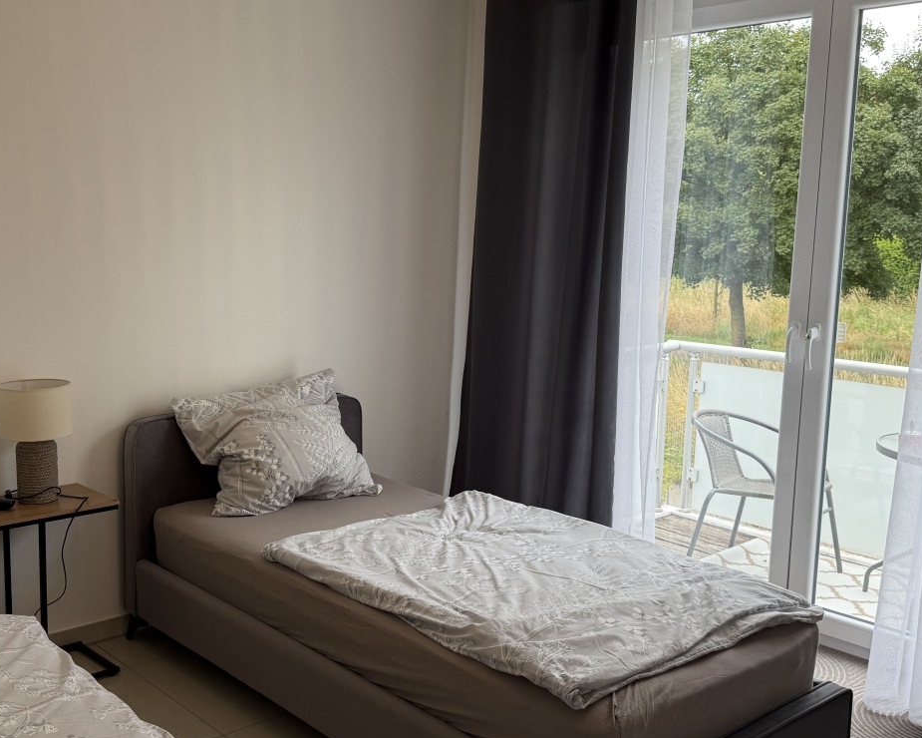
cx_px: 382
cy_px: 385
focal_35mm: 38
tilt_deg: -8.8
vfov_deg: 39.1
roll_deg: -0.4
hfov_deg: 47.7
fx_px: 1037
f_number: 1.78
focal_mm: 6.76
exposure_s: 1/172
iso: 80
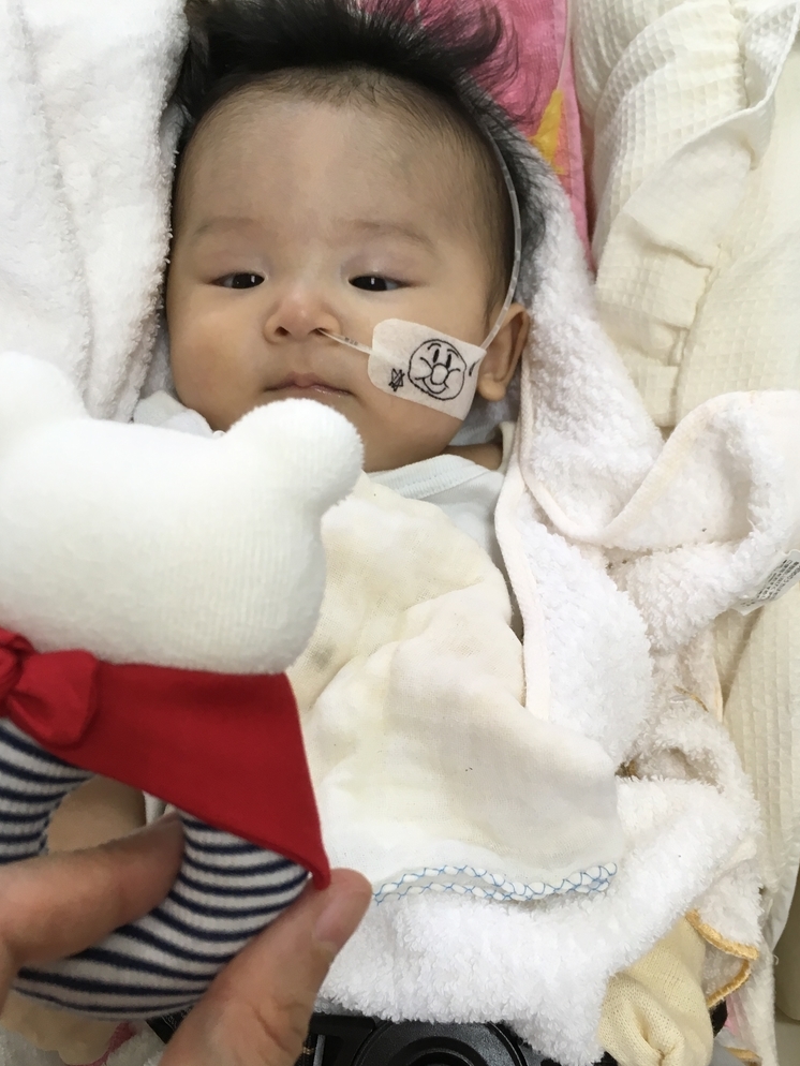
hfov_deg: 40.6
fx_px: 1078
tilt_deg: -73.7
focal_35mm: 35
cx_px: 474
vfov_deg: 52.6
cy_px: 573
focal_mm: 4.15
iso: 50
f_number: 2.2
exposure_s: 1/30
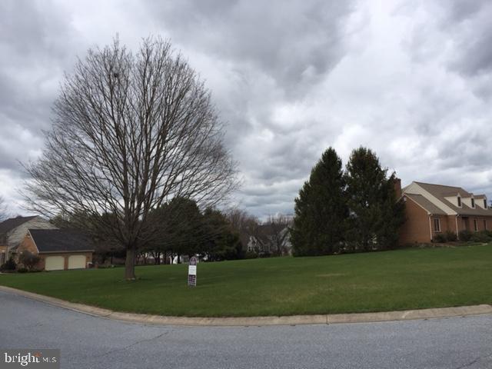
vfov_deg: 48.2
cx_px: 246
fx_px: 412
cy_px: 184
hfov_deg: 61.7
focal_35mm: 29
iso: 32
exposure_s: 1/2083
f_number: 2.2
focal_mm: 4.15
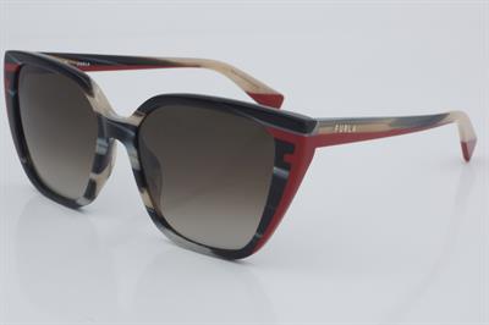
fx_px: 1120
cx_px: 244
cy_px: 162
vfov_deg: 16.5
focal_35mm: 82
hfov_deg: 24.6
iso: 100
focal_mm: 55
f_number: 32
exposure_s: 1/4
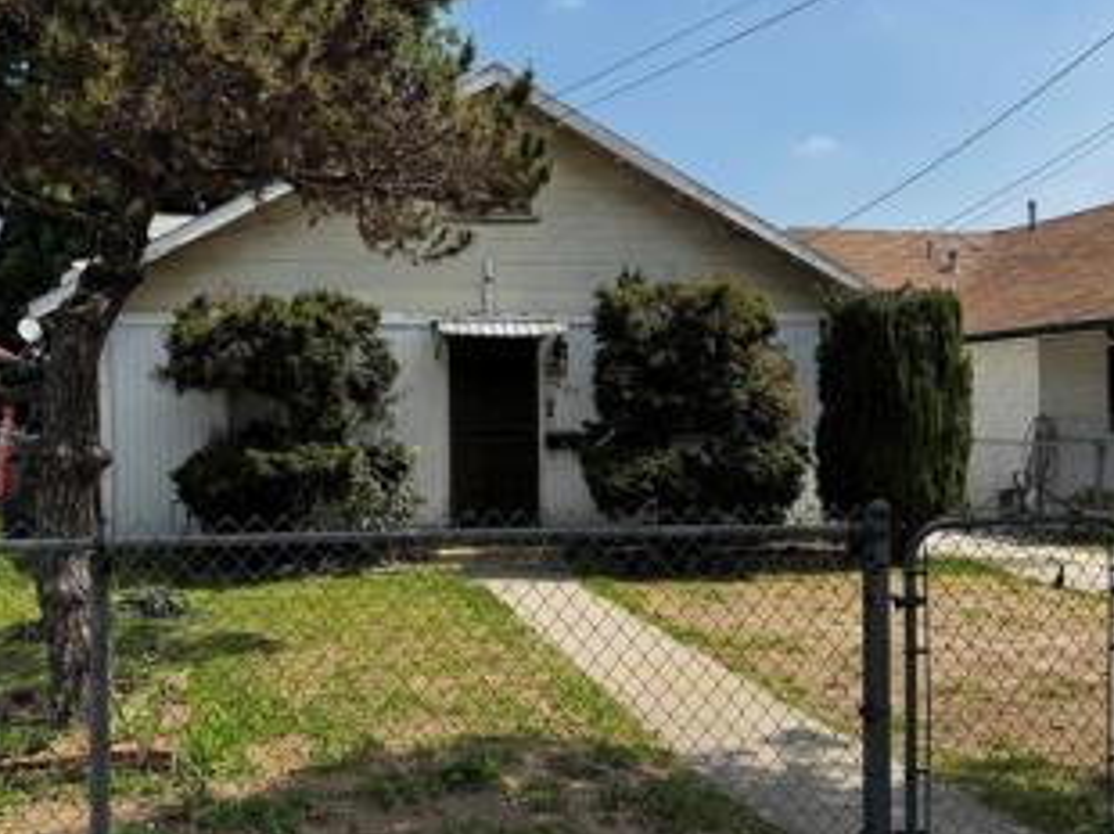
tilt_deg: -1.5
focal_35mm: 31
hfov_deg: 58.1
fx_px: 997
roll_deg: +0.7
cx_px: 471
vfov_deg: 45.4
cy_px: 410
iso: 80
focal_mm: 6.76
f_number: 1.78
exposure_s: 1/3597
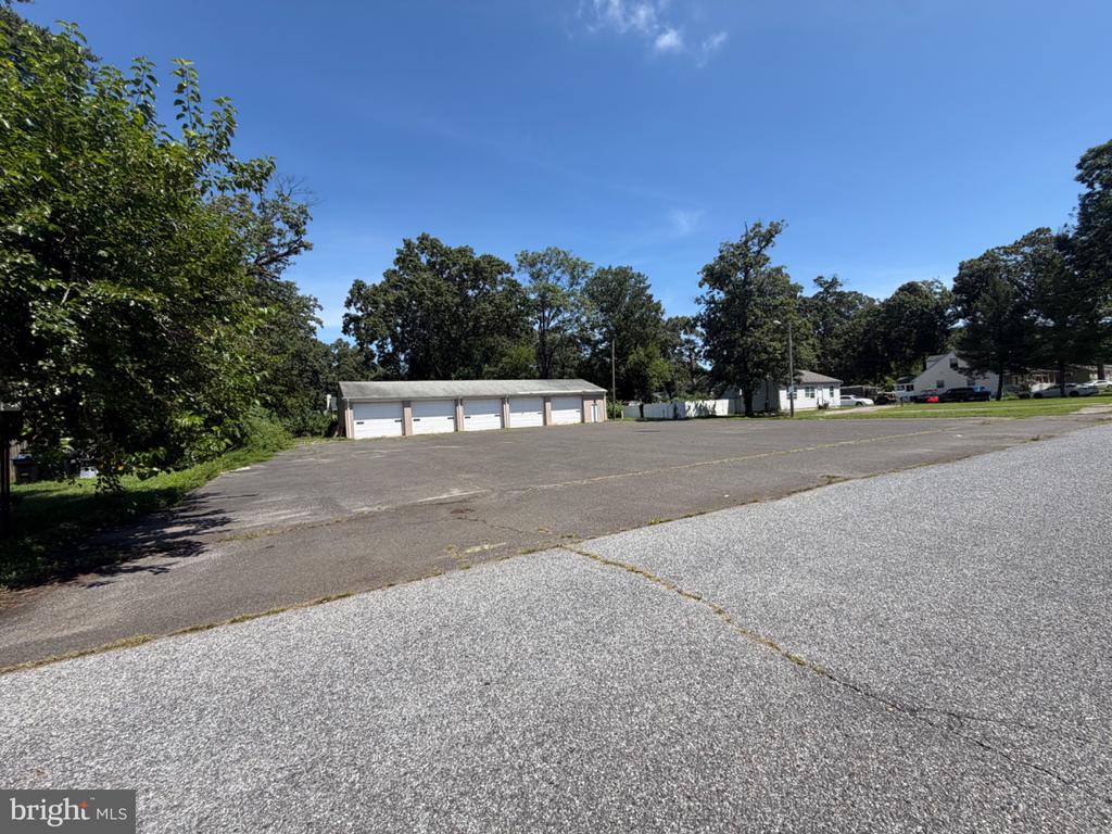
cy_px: 417
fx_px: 450
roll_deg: +3.1
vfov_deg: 85.7
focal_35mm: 14
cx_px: 556
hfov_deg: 102.1
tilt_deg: -0.6
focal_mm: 2.22
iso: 25
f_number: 2.2
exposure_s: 1/770
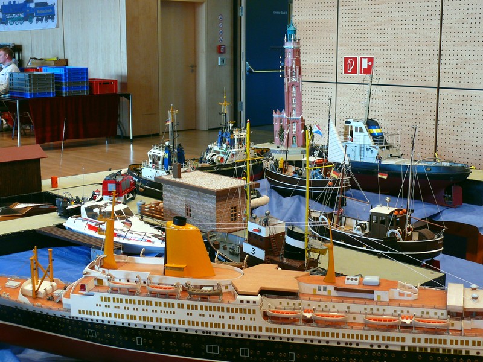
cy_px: 181
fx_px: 740
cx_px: 242
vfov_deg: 27.5
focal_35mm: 53
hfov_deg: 36.2
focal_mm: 9.9
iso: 200
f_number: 3.2
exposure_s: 1/25
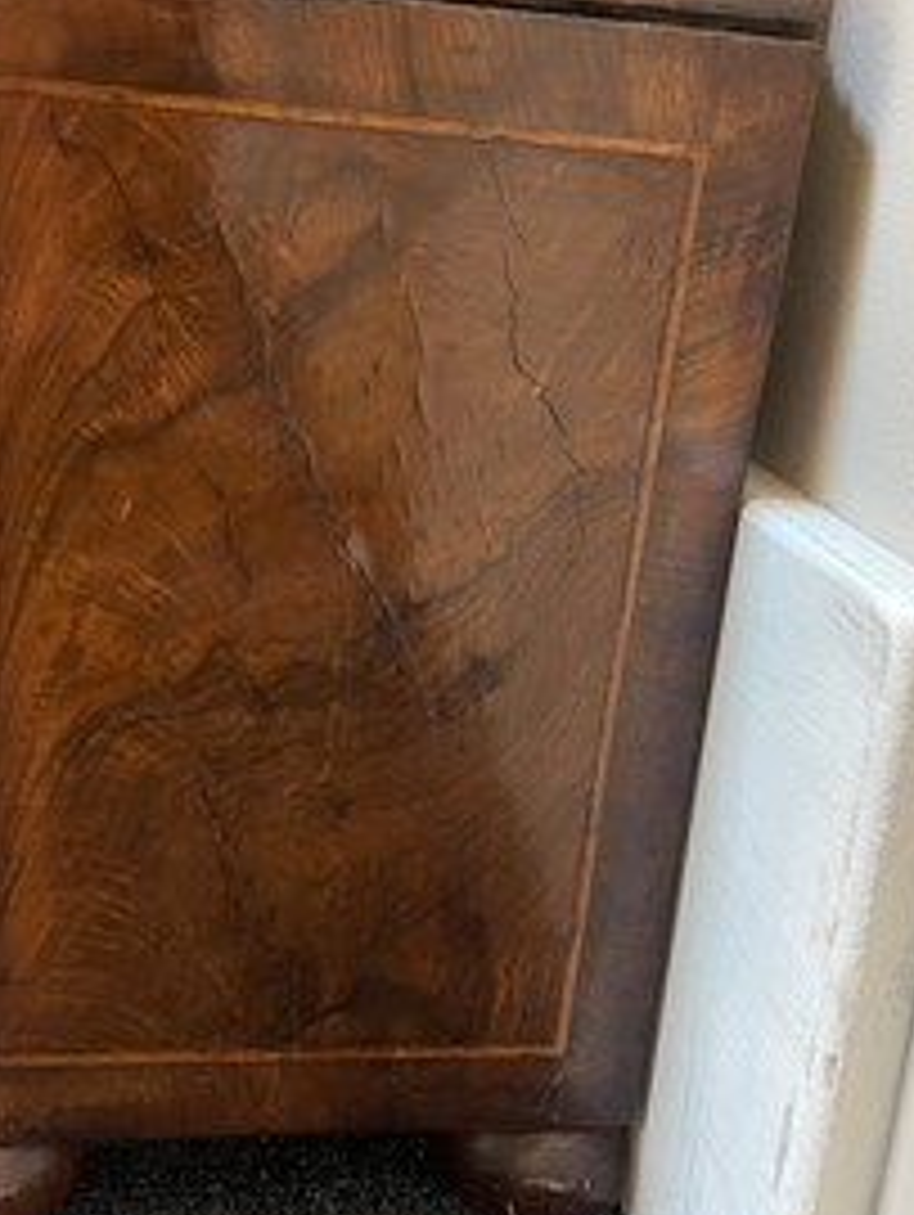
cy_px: 526
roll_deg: -4.3
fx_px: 1301
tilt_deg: -14.8
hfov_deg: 38.7
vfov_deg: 50.0
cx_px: 455
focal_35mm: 37
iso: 500
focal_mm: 5.1
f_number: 1.6
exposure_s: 1/50
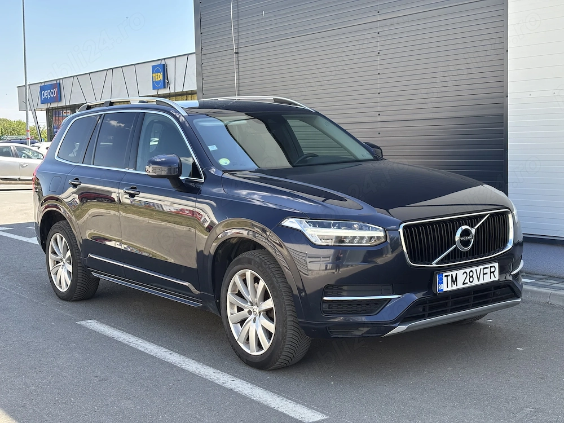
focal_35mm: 52
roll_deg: +1.5
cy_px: 212
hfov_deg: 36.8
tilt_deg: -5.8
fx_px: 847
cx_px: 282
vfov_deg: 28.0
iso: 32
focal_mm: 5.96
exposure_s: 1/462
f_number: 1.6
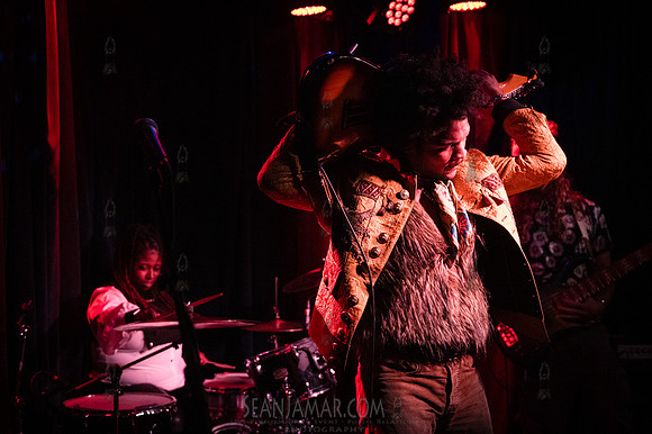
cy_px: 217
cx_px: 326
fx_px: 724
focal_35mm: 40
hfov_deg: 48.5
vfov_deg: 33.4
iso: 12800
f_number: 3.5
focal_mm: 40
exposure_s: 1/320
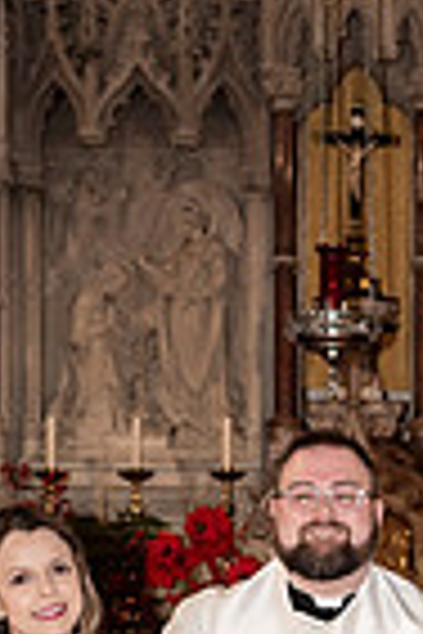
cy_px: 710
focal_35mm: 185
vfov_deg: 11.0
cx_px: 418
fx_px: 3260
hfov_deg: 7.4
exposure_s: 1/180
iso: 500
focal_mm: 58
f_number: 5.6
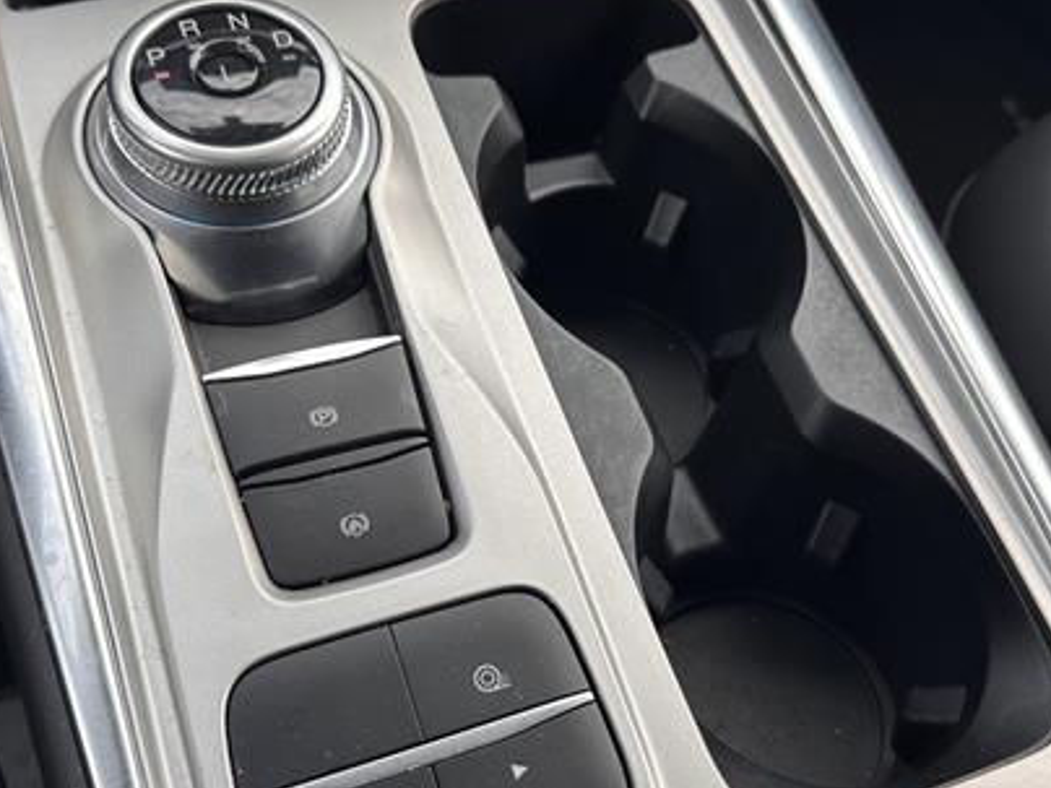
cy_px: 434
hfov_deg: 49.0
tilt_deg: -50.8
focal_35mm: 38
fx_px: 1154
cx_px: 523
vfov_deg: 37.7
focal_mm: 6.86
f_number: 1.78
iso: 80
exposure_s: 1/676
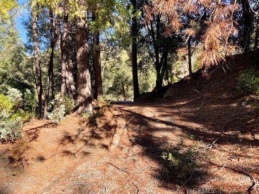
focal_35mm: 30
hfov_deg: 60.0
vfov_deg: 46.8
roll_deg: -2.0
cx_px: 133
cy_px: 94
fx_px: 224
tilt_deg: +2.2
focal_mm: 3
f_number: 1.8
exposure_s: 1/310
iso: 16
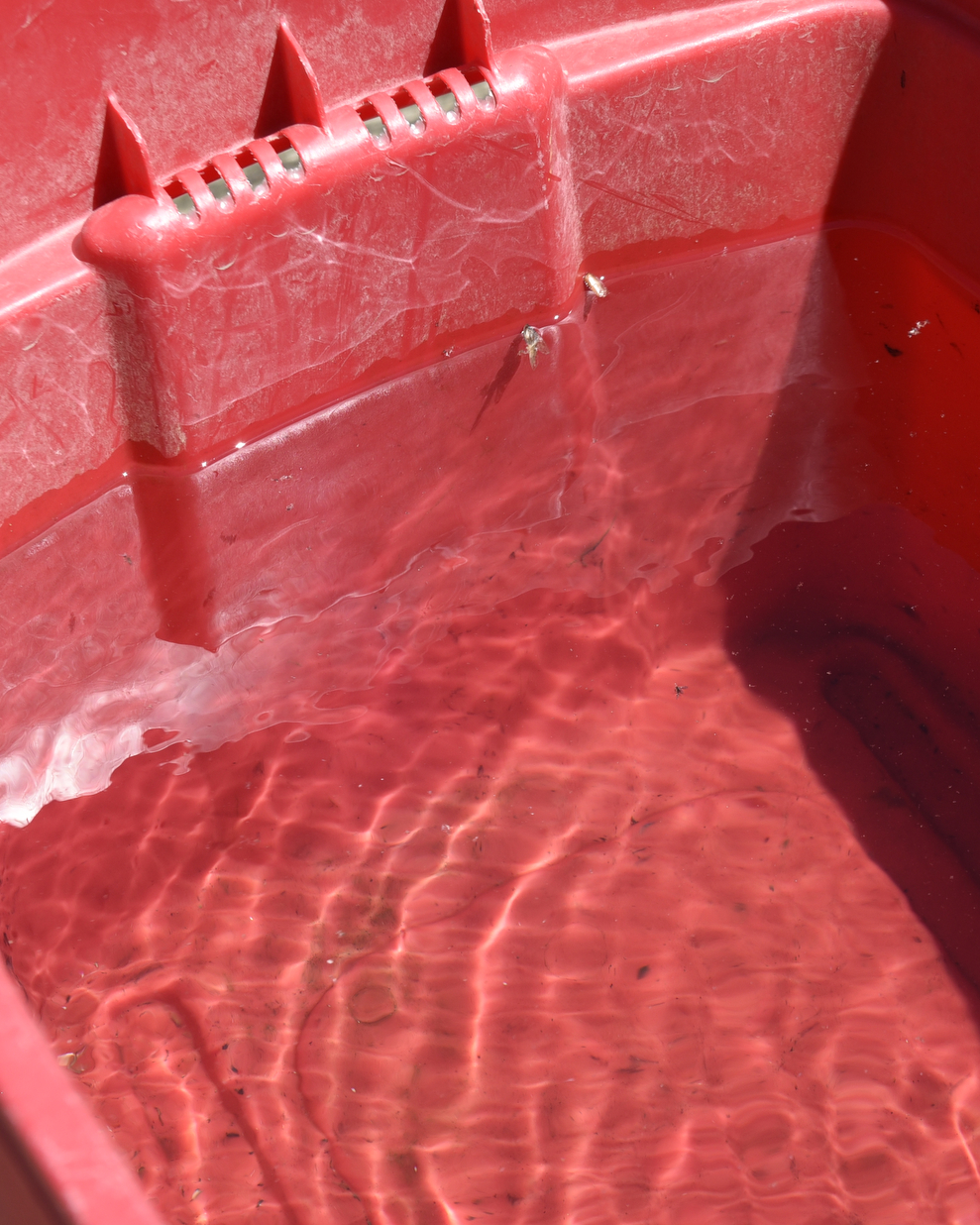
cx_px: 869
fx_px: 4096
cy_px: 729
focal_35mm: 113
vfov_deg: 17.0
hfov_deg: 13.5
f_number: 6.3
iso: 250
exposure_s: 1/800
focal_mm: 62
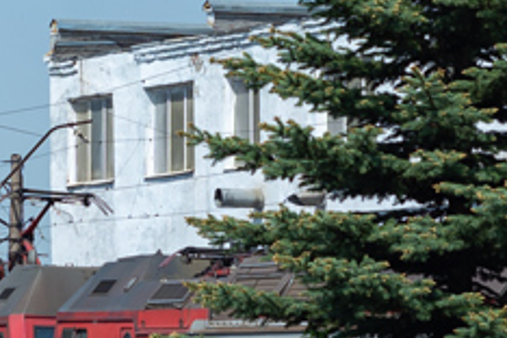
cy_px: 124
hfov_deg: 6.4
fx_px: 4506
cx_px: -223
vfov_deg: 4.3
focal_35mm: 320
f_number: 7.1
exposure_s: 1/800
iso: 125
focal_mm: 50
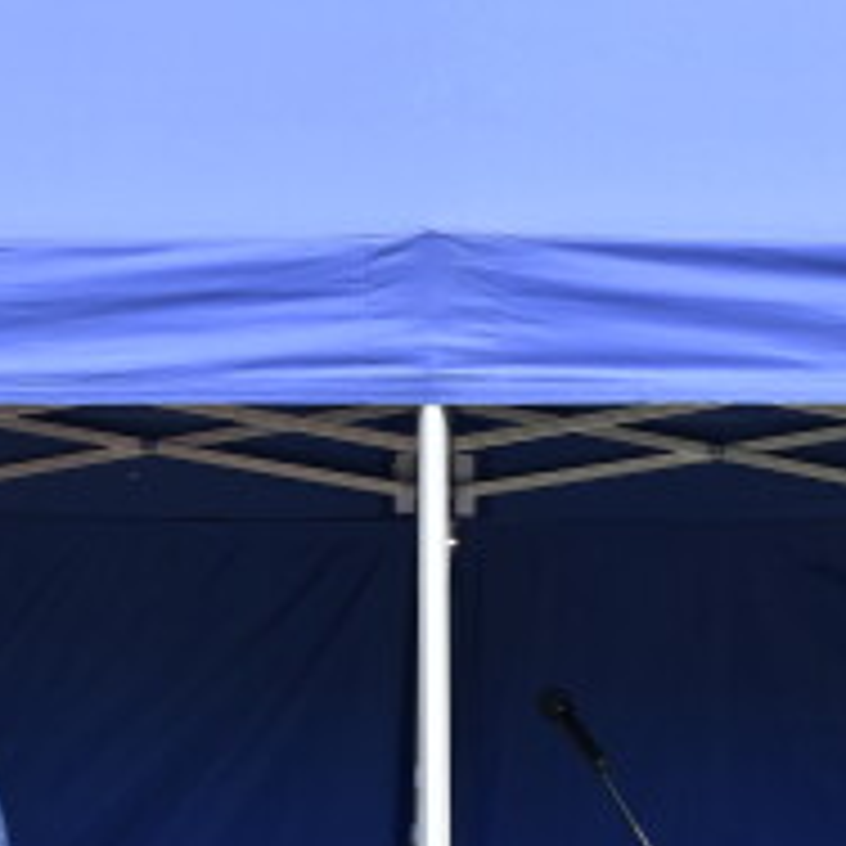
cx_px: 414
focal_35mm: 152
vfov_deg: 11.5
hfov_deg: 11.5
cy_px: 716
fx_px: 4193
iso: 200
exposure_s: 1/250
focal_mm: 31
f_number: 8
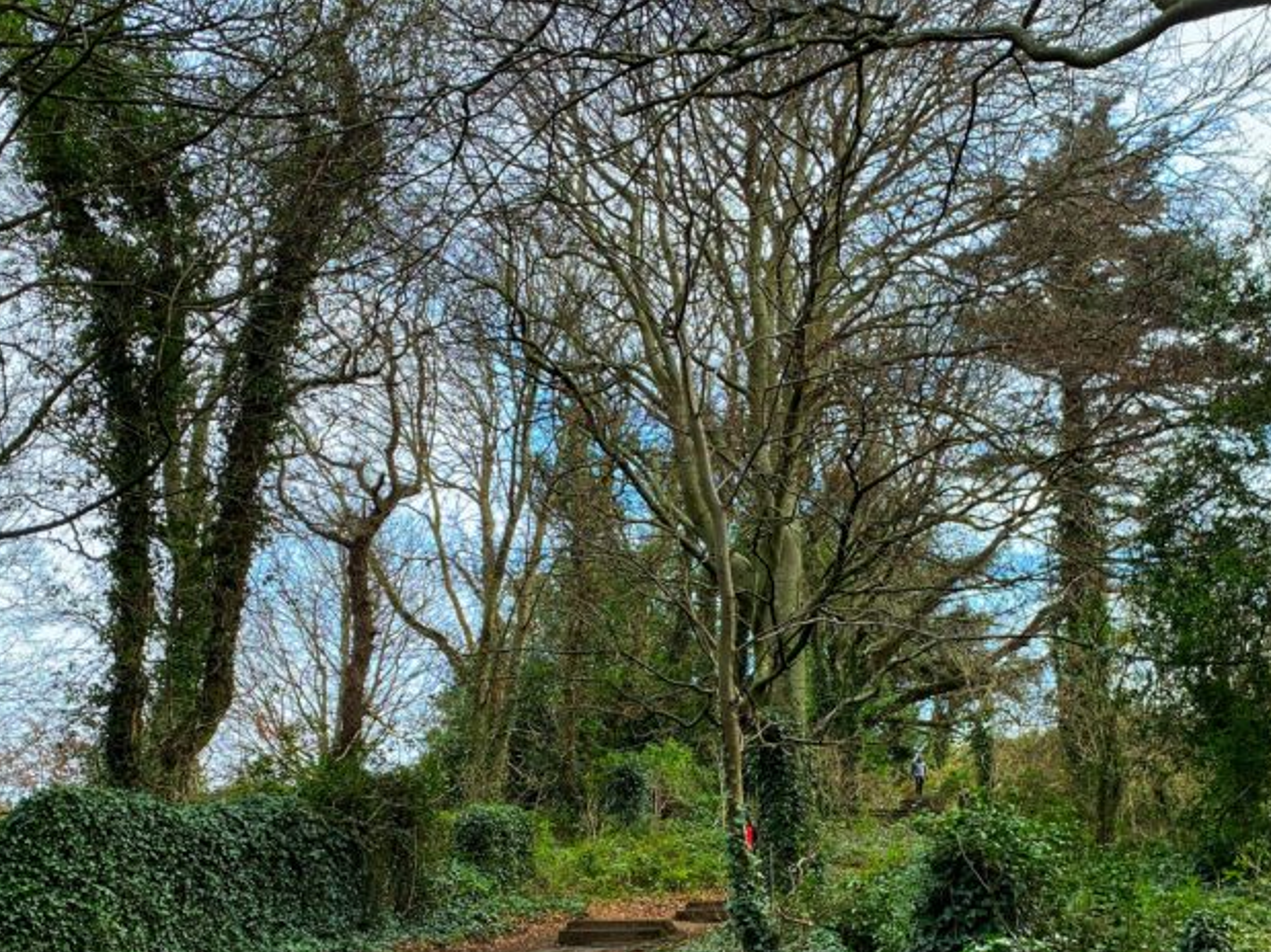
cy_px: 720
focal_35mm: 43
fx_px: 1579
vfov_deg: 32.9
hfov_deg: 43.9
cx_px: 657
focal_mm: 4.25
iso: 32
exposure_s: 1/123
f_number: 1.8
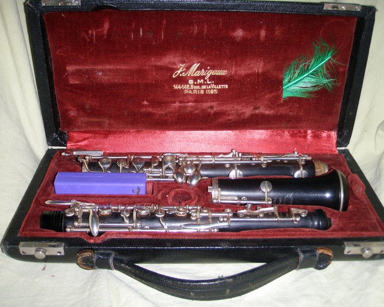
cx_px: 196
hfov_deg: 45.8
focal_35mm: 40
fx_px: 455
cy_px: 154
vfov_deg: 37.3
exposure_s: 1/30
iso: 100
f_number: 3.5
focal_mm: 6.7
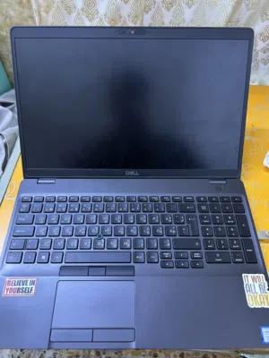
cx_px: 134
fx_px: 269
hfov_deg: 53.1
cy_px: 179
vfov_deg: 67.3
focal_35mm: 26
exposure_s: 1/33
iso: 400
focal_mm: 5.7
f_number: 1.5
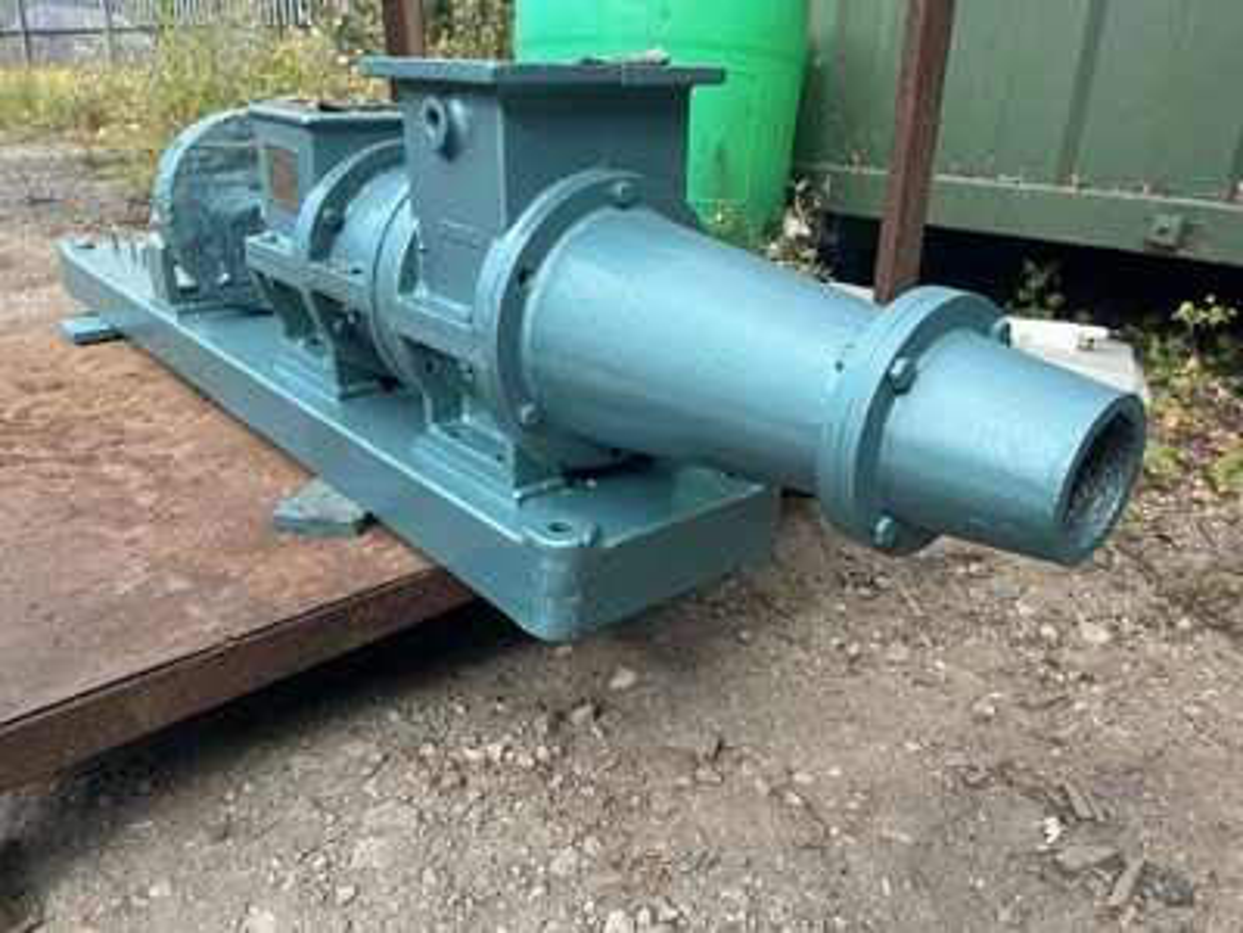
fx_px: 934
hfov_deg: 67.3
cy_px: 466
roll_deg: -1.3
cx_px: 622
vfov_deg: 53.1
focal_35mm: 26
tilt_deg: -22.1
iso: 50
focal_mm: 5.1
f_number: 1.6
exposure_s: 1/1056
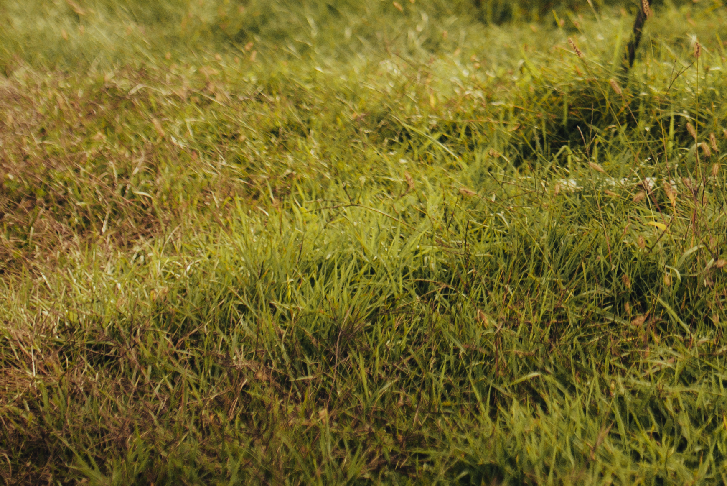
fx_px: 2445
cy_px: -348
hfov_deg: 16.3
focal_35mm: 121
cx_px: 849
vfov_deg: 10.7
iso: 400
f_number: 2.5
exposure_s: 1/4000
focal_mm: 35
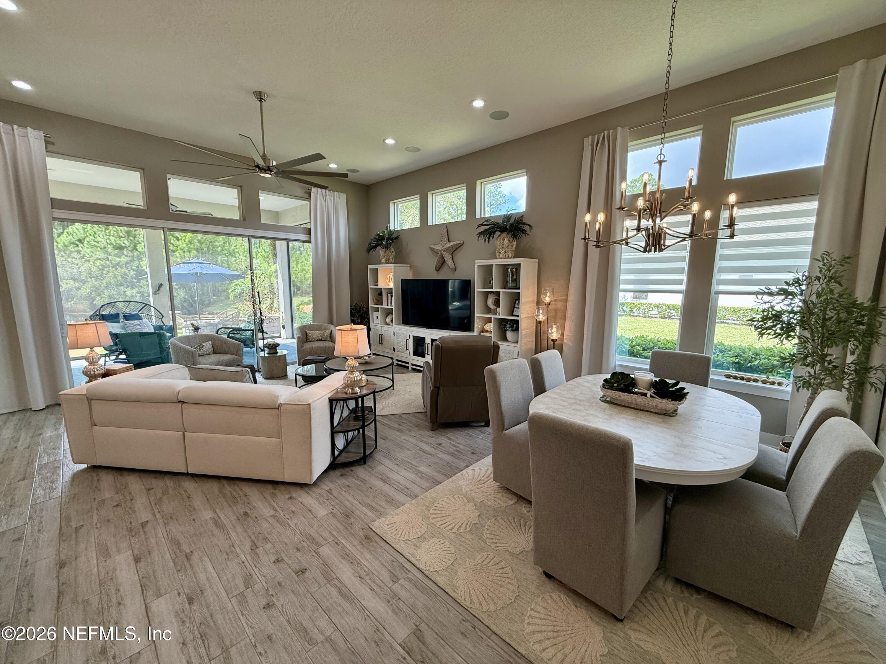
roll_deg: -0.1
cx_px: 443
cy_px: 332
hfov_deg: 102.1
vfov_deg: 85.7
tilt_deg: -7.4
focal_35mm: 14
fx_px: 358
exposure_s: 1/120
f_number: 2.2
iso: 125
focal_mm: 2.22
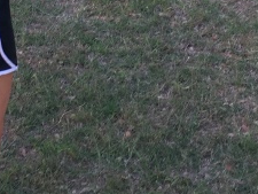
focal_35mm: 103
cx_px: 102
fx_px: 768
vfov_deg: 13.6
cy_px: -88
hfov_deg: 19.0
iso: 25
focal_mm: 4.15
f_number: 2.2
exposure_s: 1/120
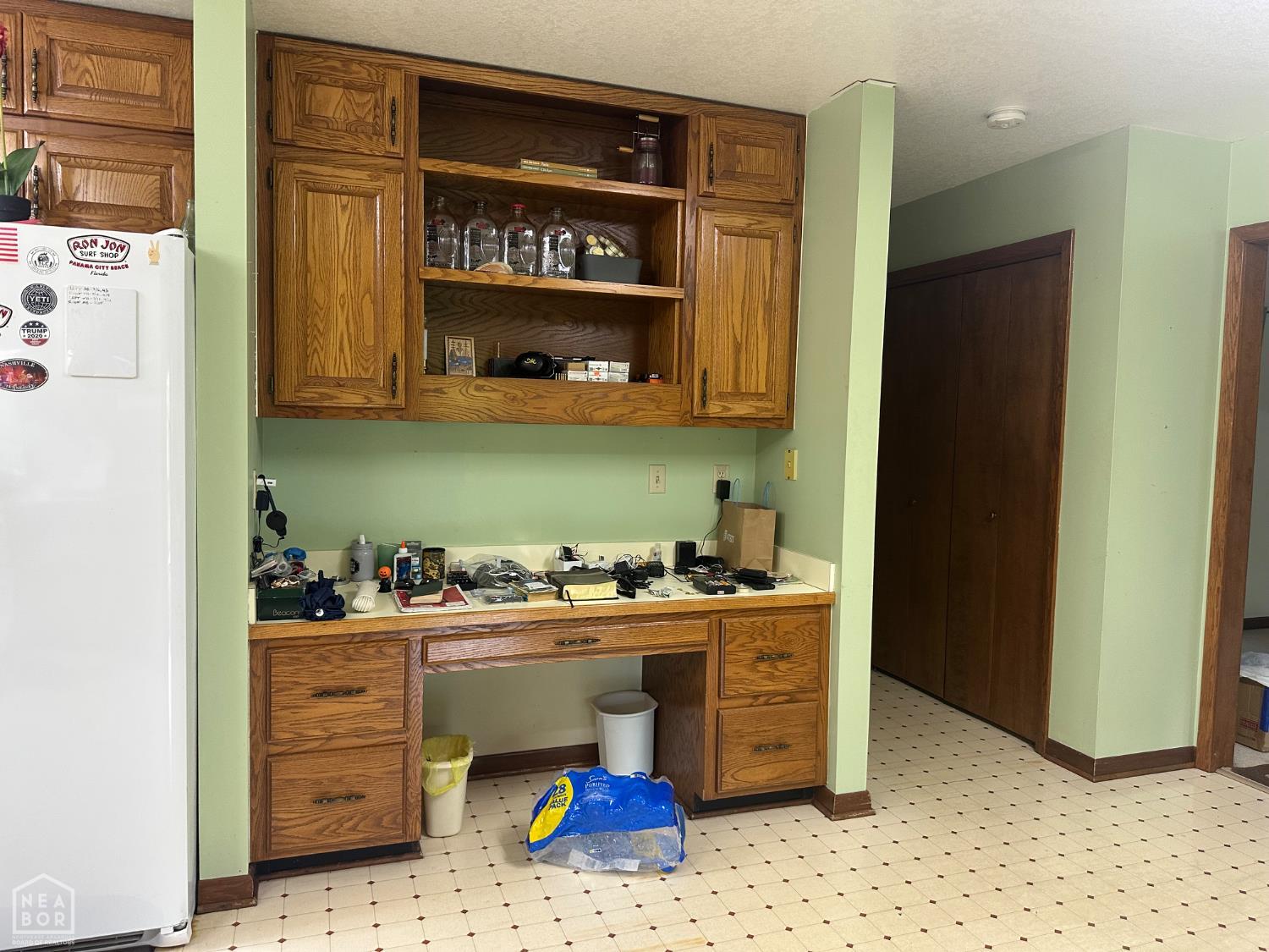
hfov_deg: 71.6
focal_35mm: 24
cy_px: 476
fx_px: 880
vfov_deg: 56.8
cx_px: 634
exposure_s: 1/60
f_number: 1.78
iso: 250
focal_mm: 6.86
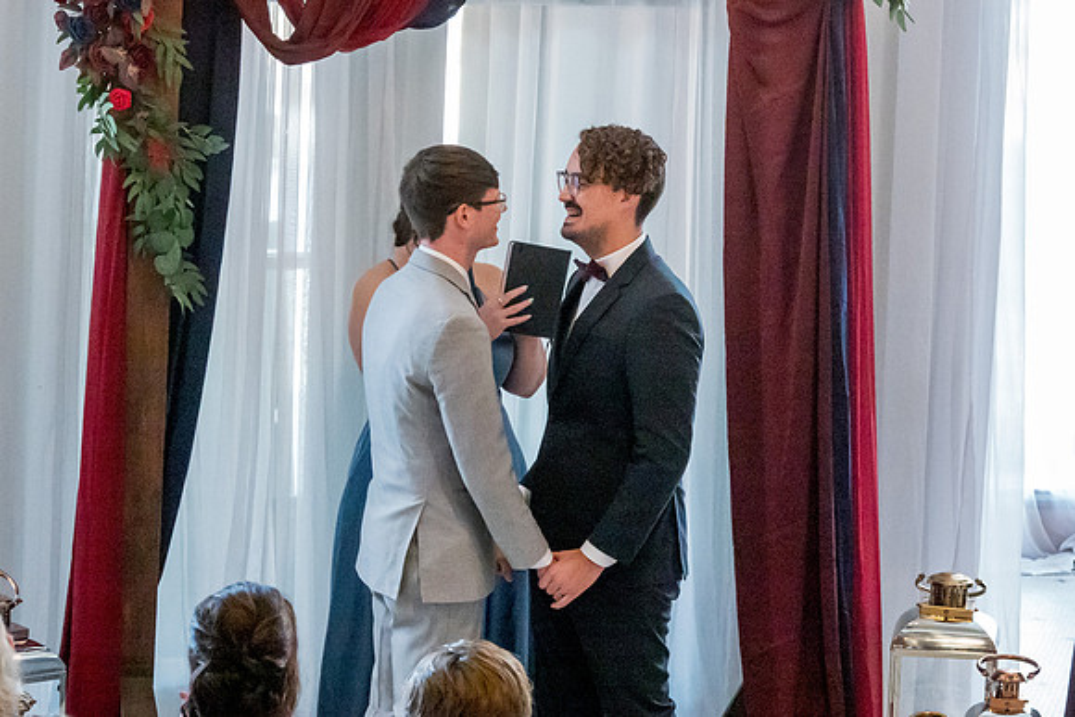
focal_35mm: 127
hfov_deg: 16.1
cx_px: 538
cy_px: 358
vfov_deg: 10.8
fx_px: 3793
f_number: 4
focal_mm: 46.41
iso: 5000
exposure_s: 1/160
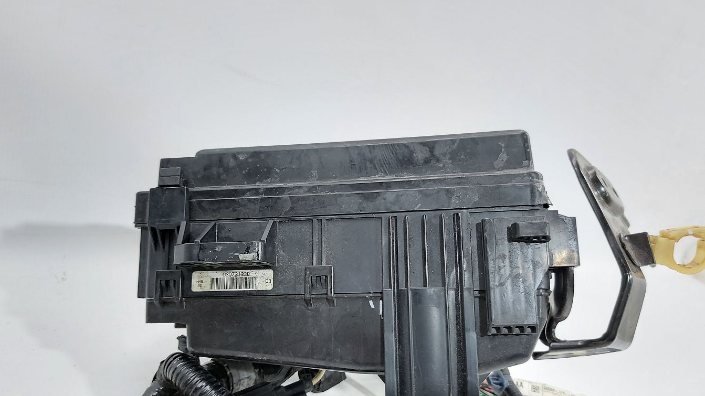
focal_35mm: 27
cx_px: 361
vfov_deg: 42.7
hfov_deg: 69.9
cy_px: 233
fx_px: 505
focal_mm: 5.23
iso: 125
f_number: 1.8
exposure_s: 1/50
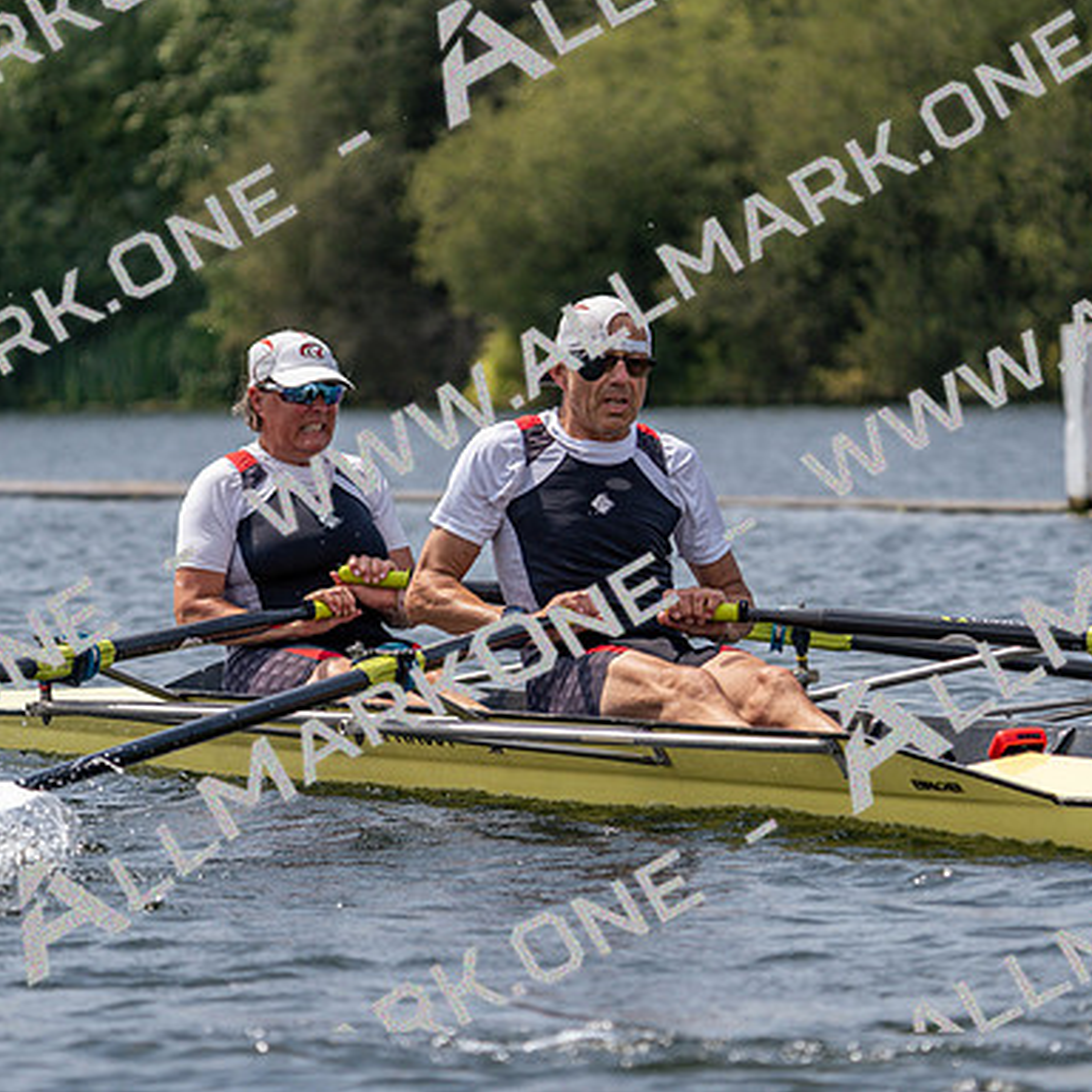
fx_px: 9172
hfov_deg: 6.8
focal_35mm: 257
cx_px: 594
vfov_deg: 6.8
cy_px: 545
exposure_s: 1/1600
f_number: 5.6
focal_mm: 200
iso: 200
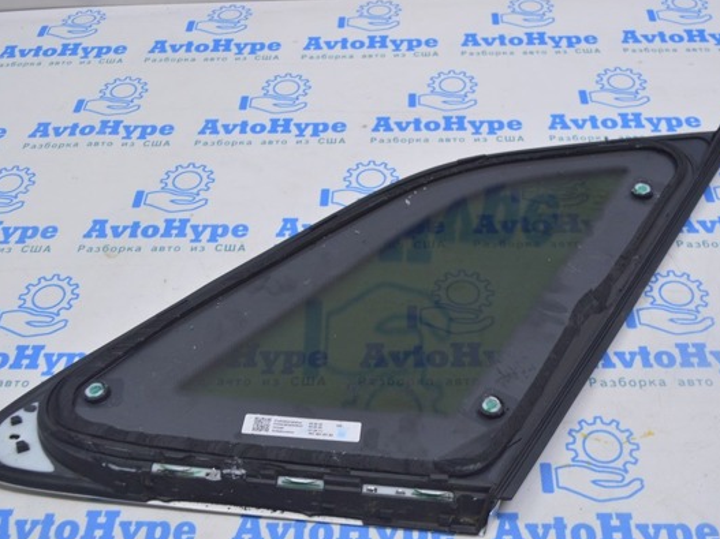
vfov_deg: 34.3
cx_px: 369
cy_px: 282
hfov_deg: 44.8
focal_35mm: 42
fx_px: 873
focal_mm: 24
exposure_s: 1/25
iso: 400
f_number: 5.6
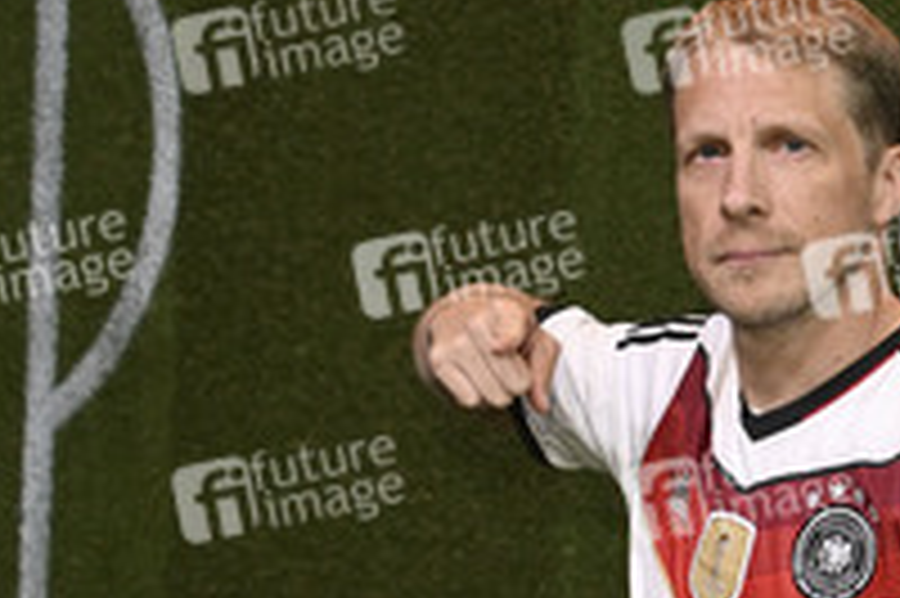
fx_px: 1973
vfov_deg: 16.9
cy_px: 602
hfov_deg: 25.0
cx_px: 799
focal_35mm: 79
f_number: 5
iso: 1600
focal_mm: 35
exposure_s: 1/250
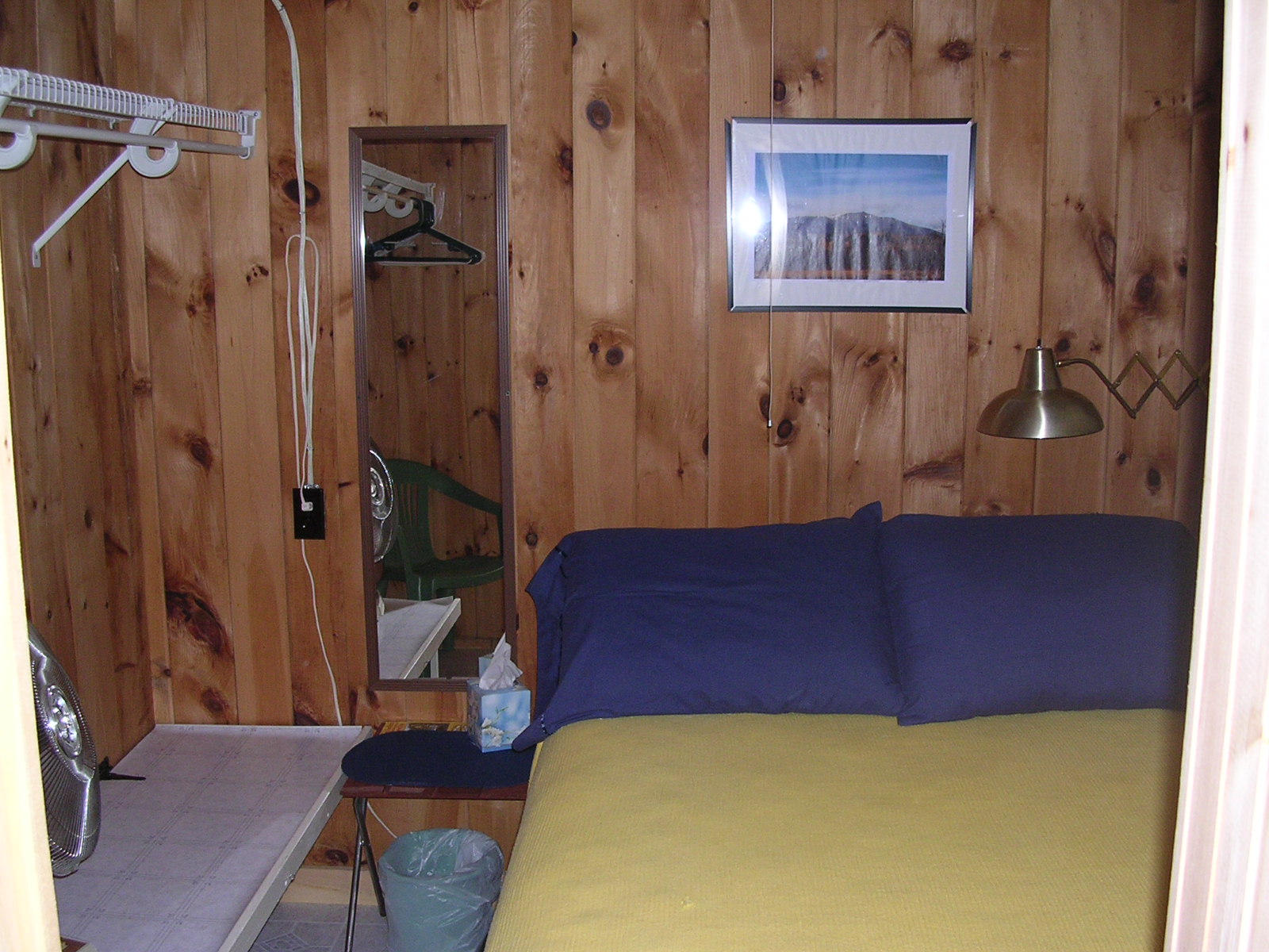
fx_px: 1393
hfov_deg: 49.0
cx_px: 634
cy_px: 476
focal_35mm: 38
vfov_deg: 37.7
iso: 182
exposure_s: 1/60.1
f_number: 2.8
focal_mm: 5.8
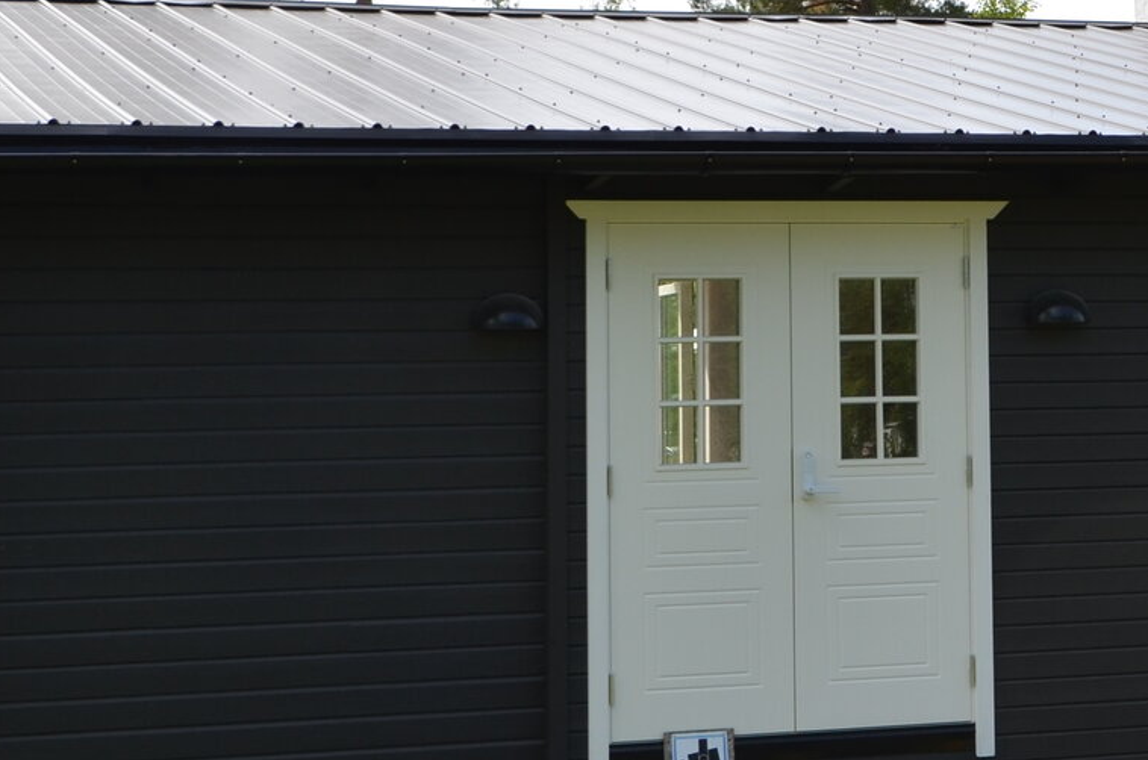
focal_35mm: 114
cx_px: 1292
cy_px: 51
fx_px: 3628
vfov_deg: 11.9
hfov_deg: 17.3
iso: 140
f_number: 8
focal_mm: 24
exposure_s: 1/250
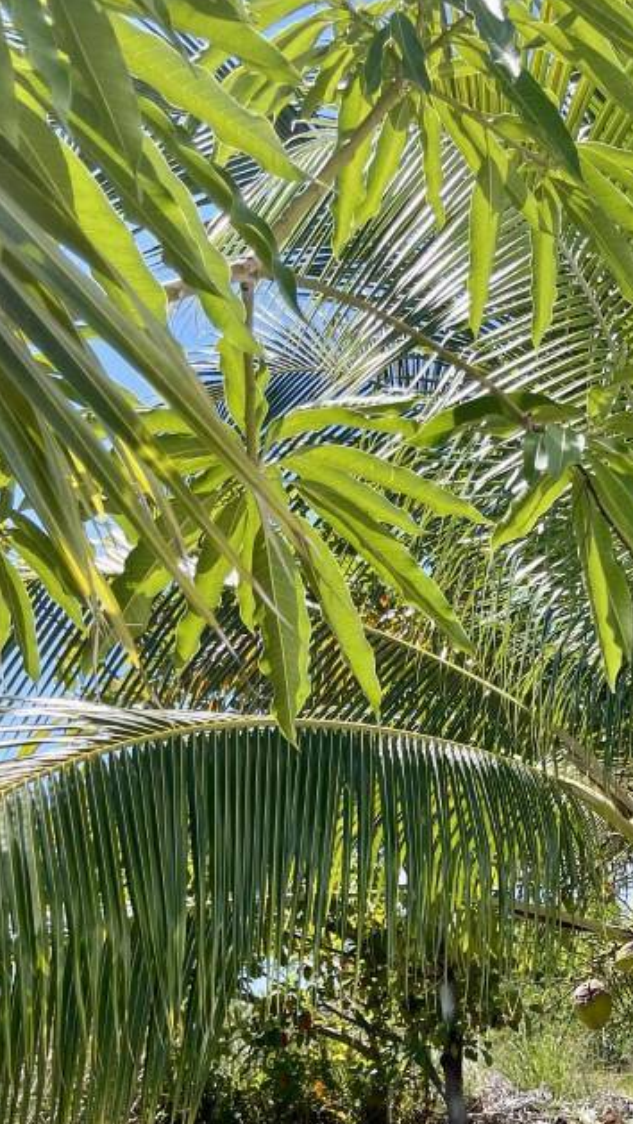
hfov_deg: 20.8
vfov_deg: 39.6
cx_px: 839
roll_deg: -1.4
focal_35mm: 52
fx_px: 1551
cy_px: 713
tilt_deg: +6.7
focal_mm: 5.1
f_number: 1.6
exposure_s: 1/2545
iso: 32
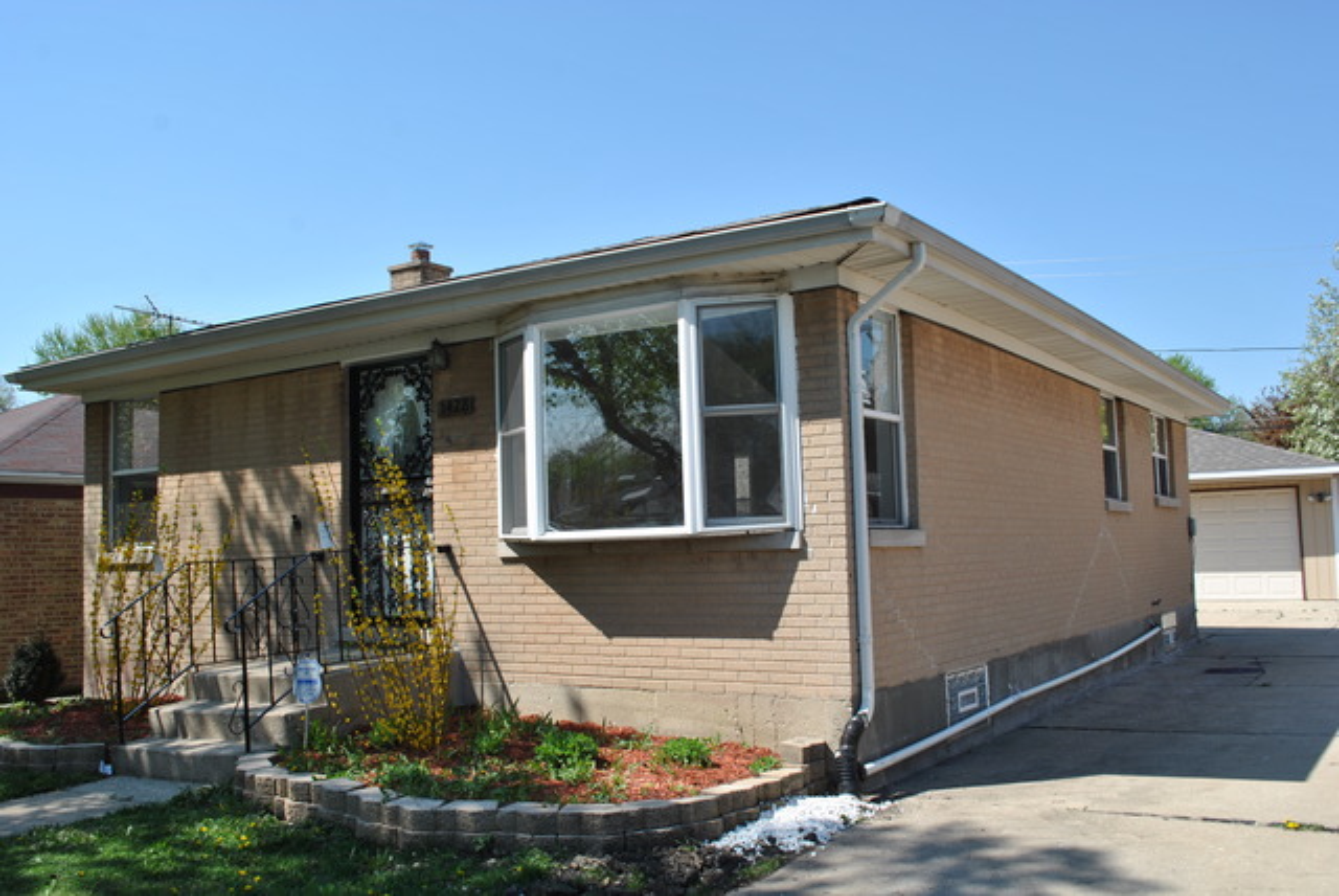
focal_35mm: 33
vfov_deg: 40.0
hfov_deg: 57.2
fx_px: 1229
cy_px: 448
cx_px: 670
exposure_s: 1/250
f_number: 7.1
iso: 100
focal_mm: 22
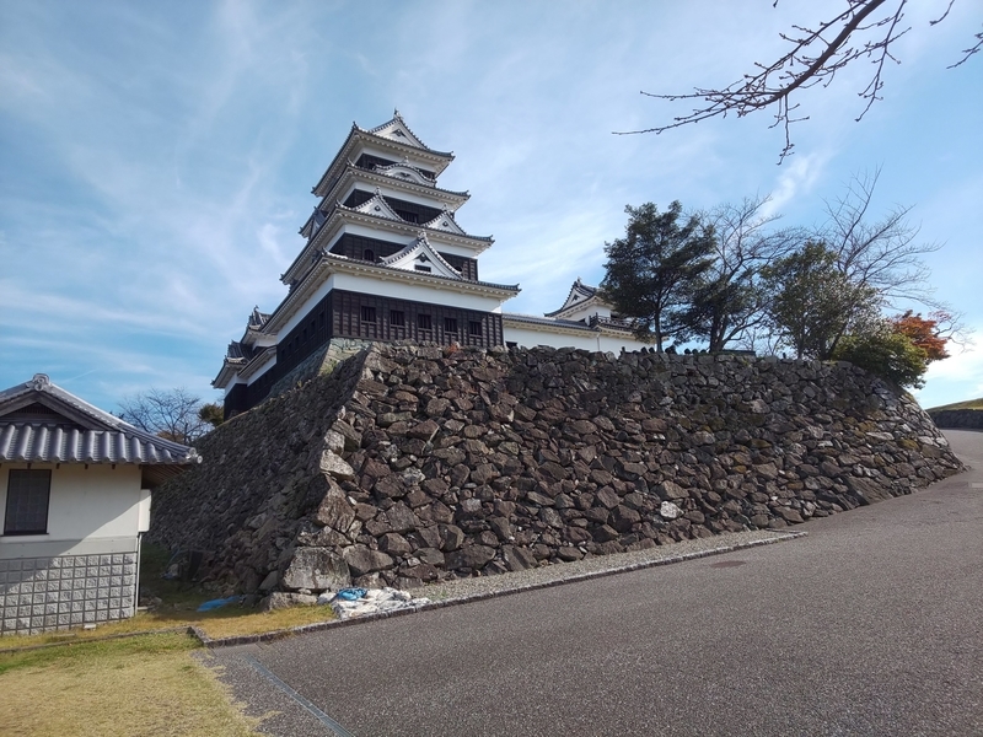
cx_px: 492
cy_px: 368
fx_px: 568
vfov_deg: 66.0
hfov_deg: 81.7
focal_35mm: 20
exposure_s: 1/904
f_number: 1.94
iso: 28
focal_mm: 3.45
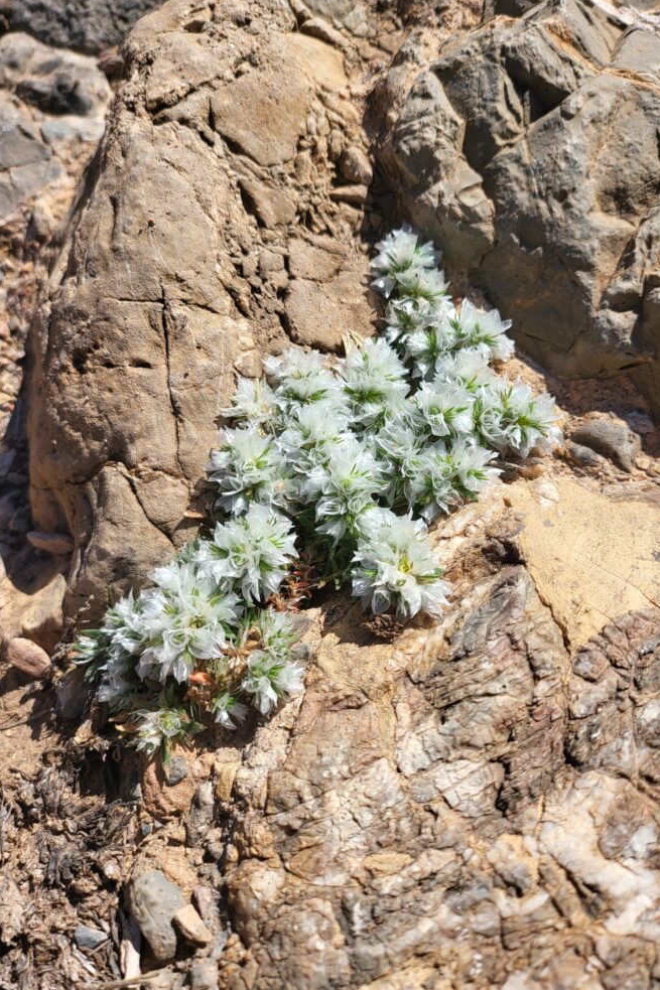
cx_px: 381
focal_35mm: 26
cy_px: 480
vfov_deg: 69.4
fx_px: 715
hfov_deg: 49.4
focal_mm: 5
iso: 40
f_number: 1.8
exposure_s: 1/2730
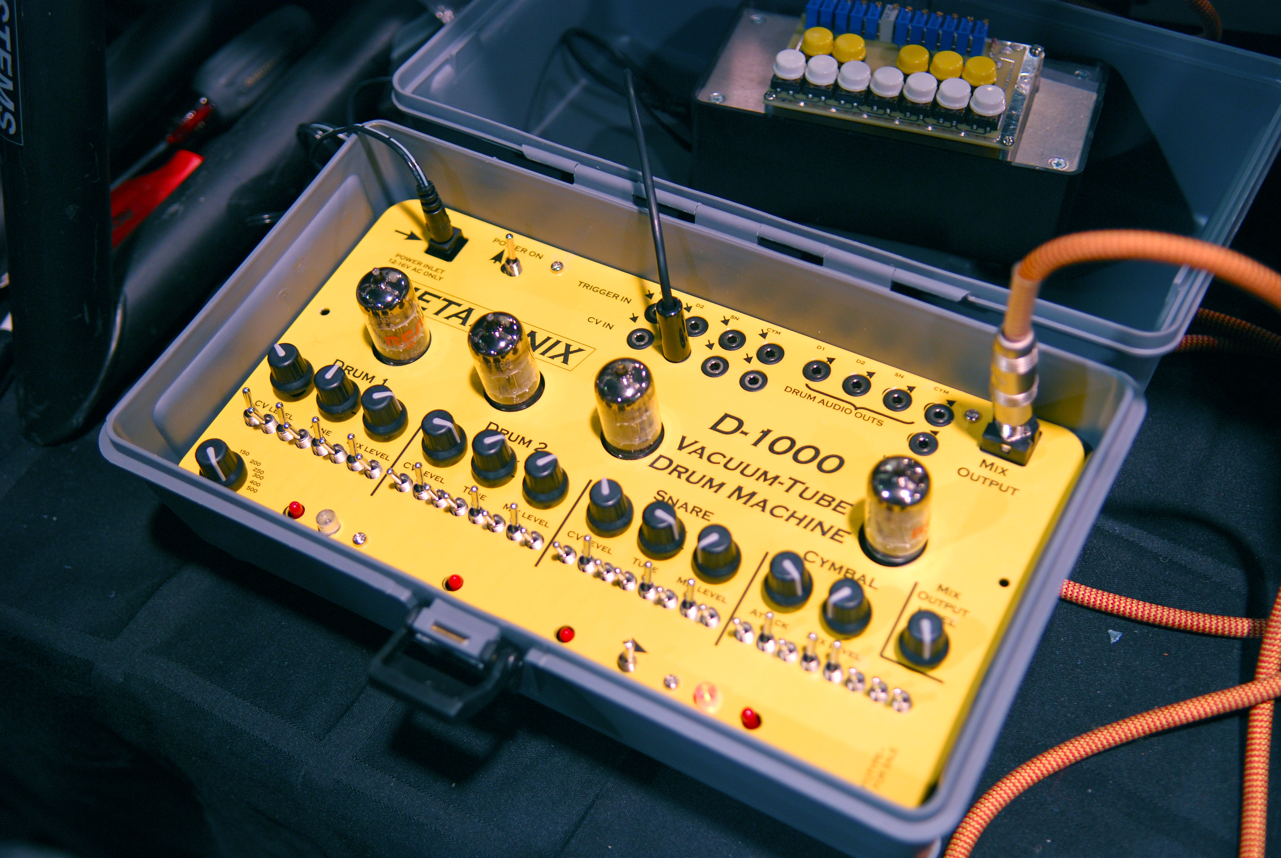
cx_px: 640
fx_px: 1603
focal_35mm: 45
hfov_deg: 43.6
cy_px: 429
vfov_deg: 29.9
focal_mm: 30
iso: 250
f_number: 2.8
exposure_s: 1/50
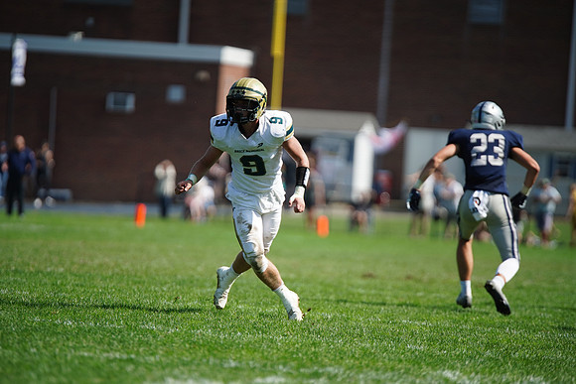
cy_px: 192
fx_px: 4801
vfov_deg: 4.6
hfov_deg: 6.9
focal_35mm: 300
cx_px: 288
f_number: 2.8
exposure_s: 1/4000
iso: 400
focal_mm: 300
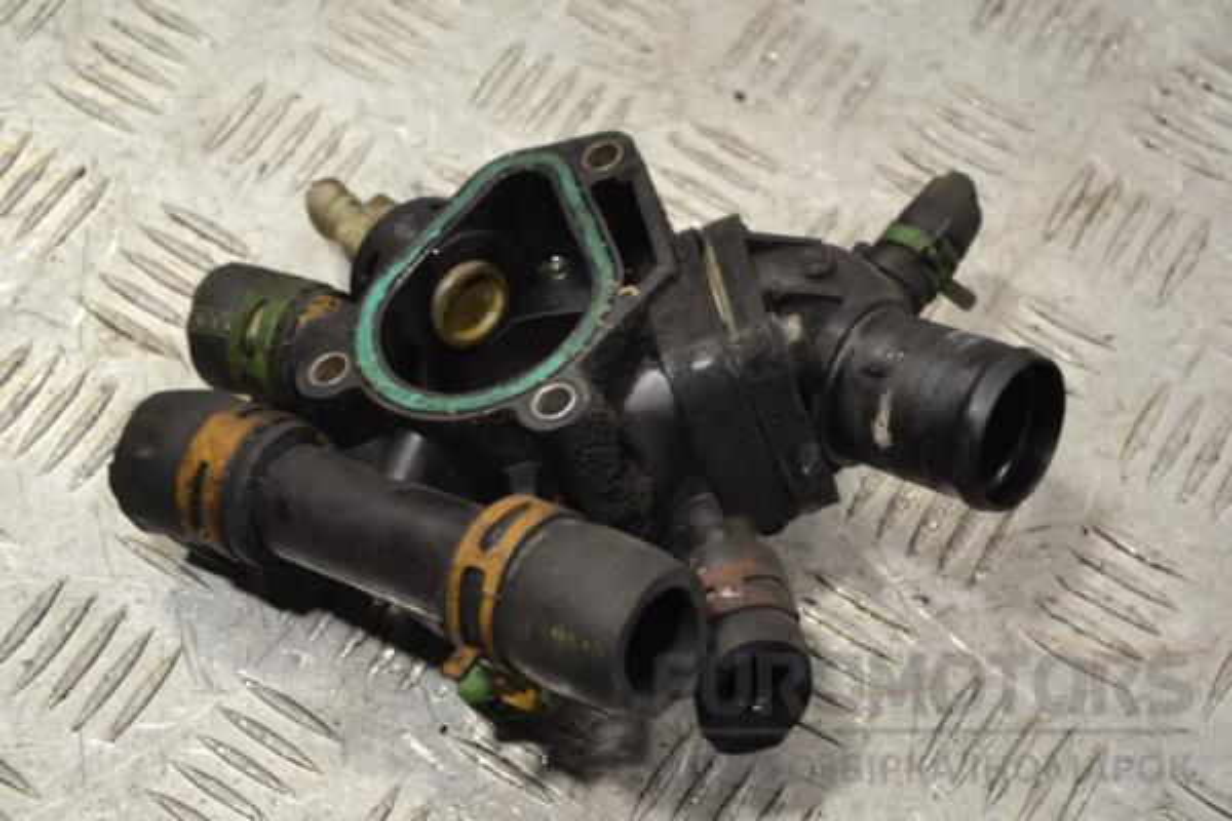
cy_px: 410
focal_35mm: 75
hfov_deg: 27.0
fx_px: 2566
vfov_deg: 18.2
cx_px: 616
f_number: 5.6
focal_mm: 50
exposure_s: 1/30
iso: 220
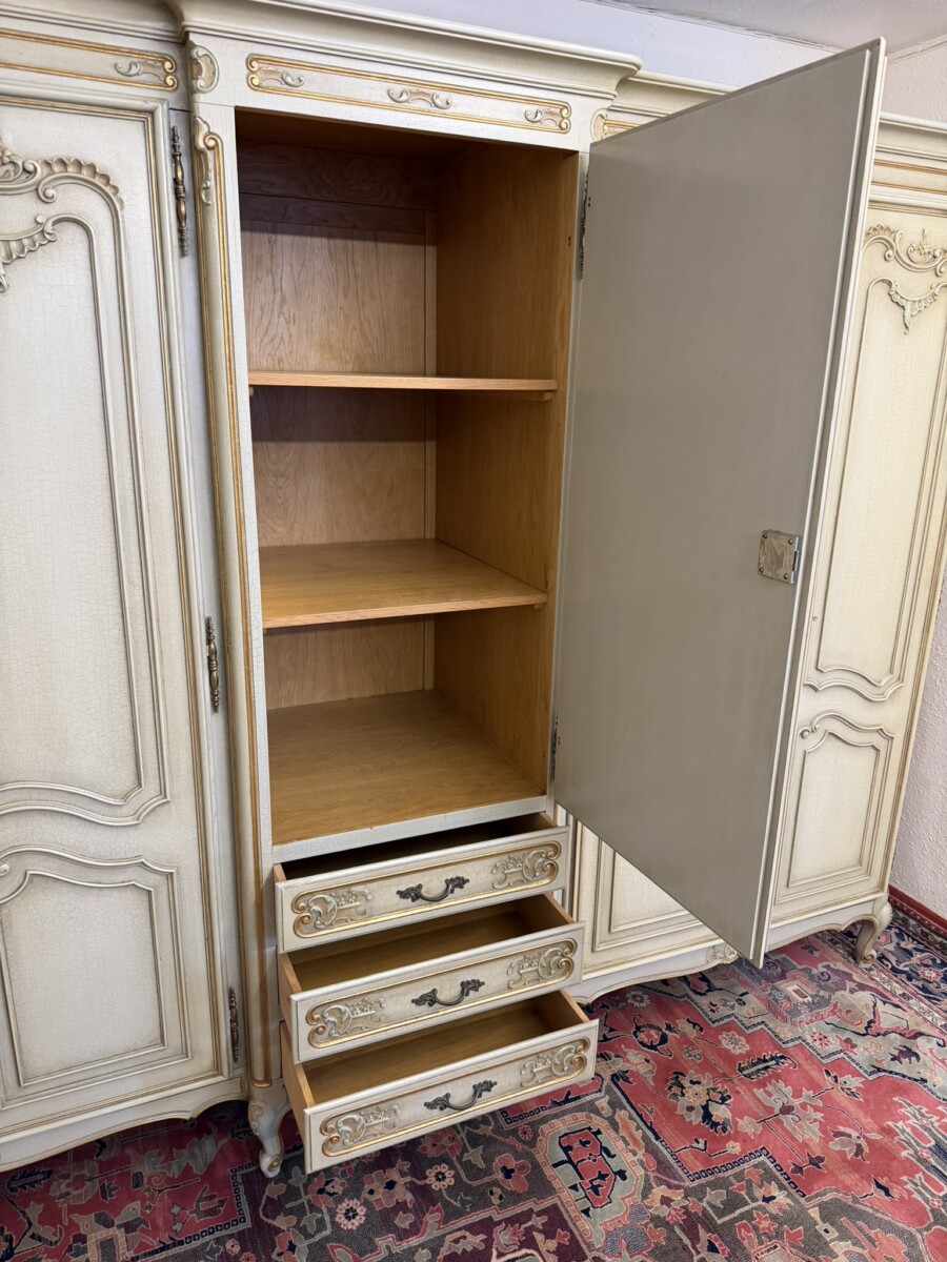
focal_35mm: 24
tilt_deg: -16.0
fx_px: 875
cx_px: 474
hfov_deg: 56.8
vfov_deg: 71.6
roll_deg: -1.5
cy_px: 631
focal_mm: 6.76
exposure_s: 1/50
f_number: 1.78
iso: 160
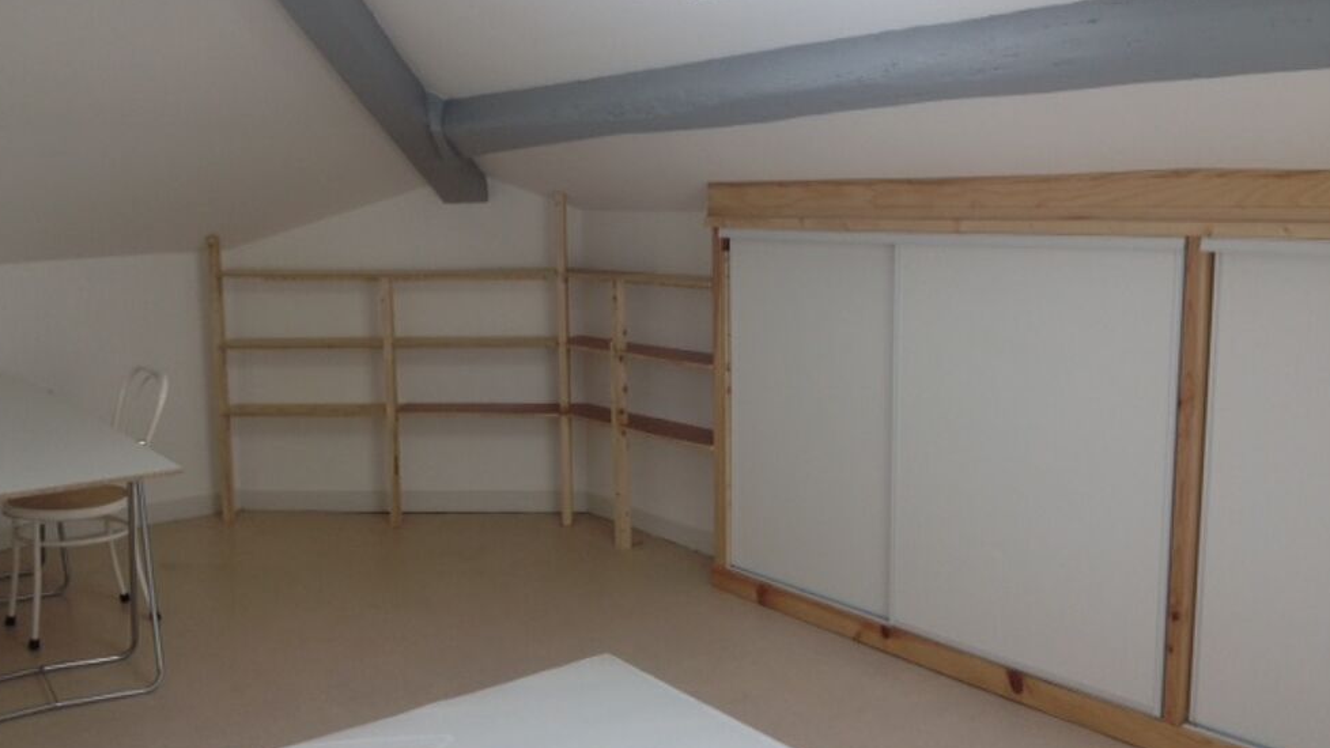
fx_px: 1375
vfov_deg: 30.4
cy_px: 363
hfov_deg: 51.6
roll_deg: +1.5
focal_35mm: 39
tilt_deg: -9.6
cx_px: 660
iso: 50
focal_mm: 4.28
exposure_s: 1/147
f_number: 2.4
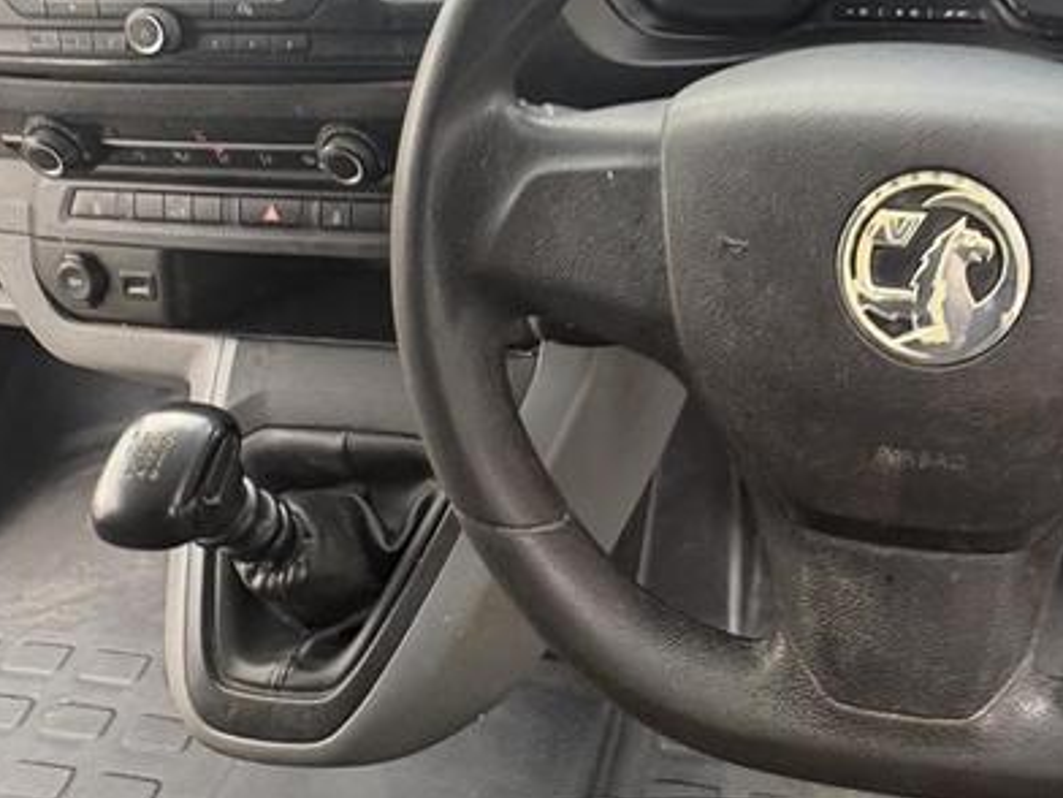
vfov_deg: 40.4
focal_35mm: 32
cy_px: 62
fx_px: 983
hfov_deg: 54.7
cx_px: 770
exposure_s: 1/99
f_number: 2.2
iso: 200
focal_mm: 2.22
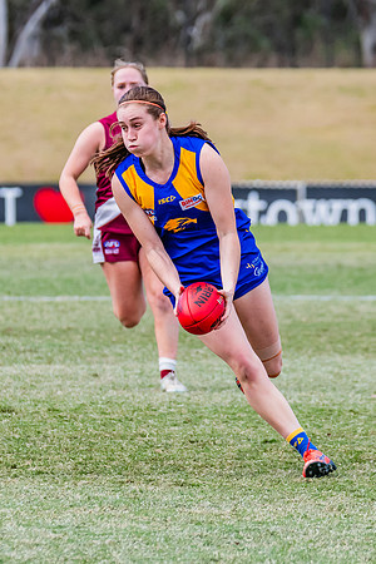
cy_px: 278
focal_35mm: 512
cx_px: 208
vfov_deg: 4.0
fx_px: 8021
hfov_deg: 2.7
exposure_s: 1/1600
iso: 800
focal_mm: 250
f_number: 6.3
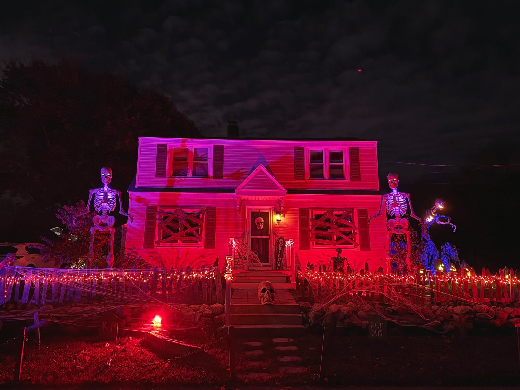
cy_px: 195
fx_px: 361
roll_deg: -0.3
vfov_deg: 56.8
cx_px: 260
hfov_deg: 71.6
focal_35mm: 24
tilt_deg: +11.8
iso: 2000
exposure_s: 1/18
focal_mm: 6.86
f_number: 1.78
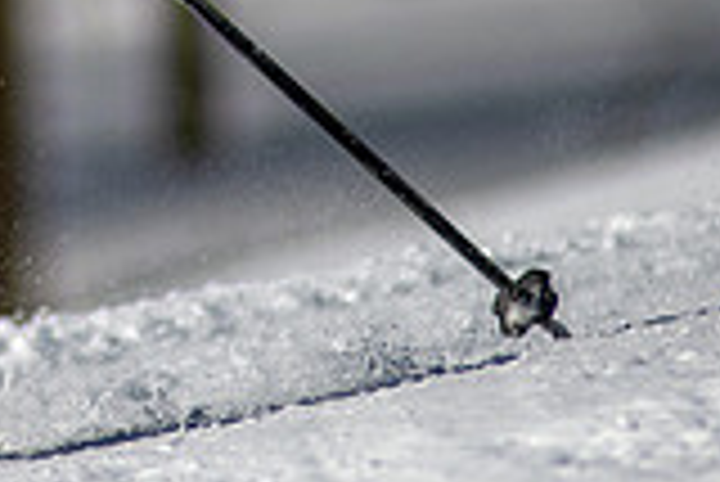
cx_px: -160
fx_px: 38334
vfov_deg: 0.7
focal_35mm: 1915
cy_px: -443
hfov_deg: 1.1
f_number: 2.8
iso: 100
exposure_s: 1/8000
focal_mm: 300
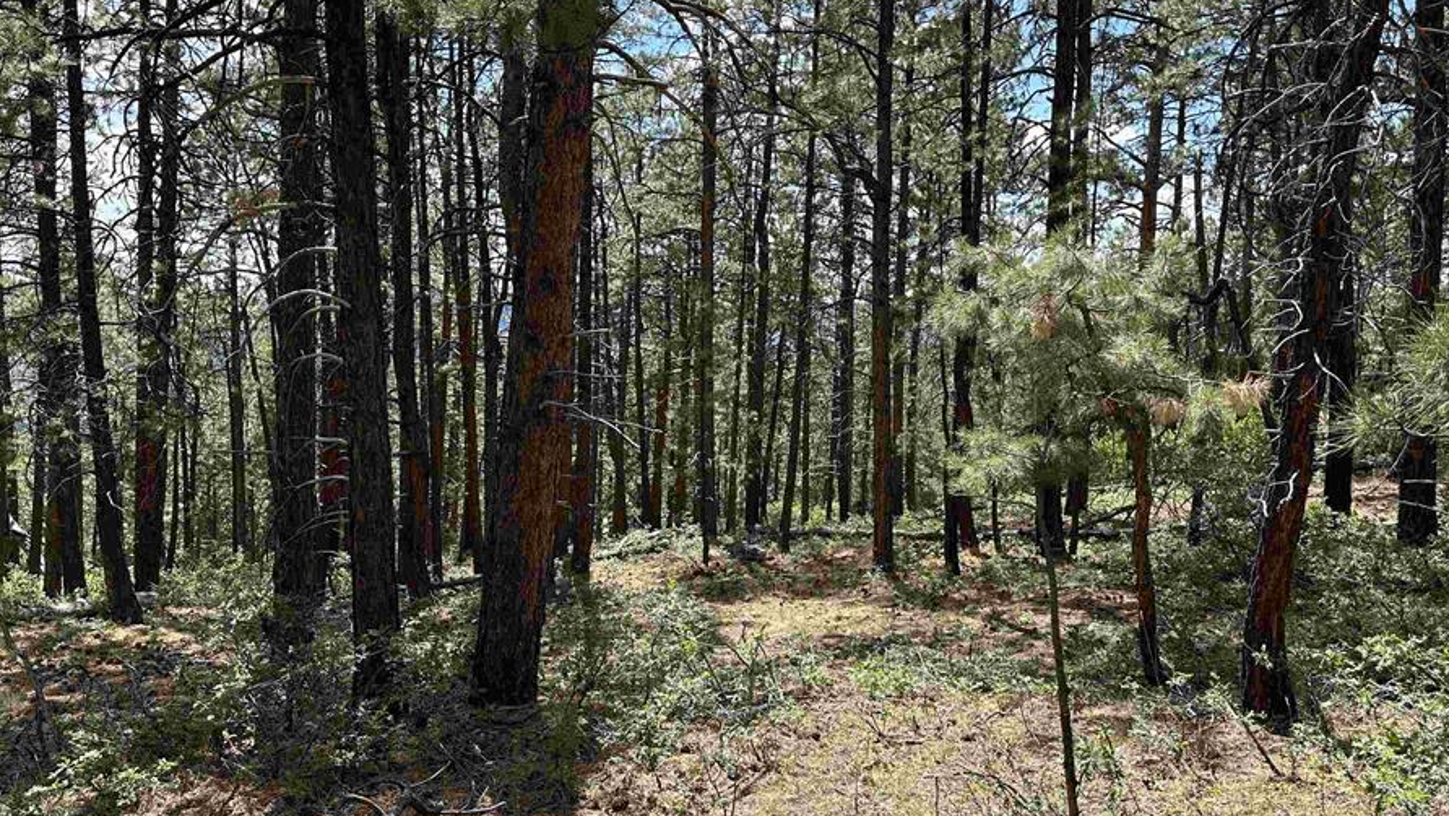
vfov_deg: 38.9
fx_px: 1153
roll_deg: -2.3
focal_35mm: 30
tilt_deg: -3.6
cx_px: 780
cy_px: 372
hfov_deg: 64.2
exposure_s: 1/1171
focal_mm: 6.86
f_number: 1.78
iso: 80
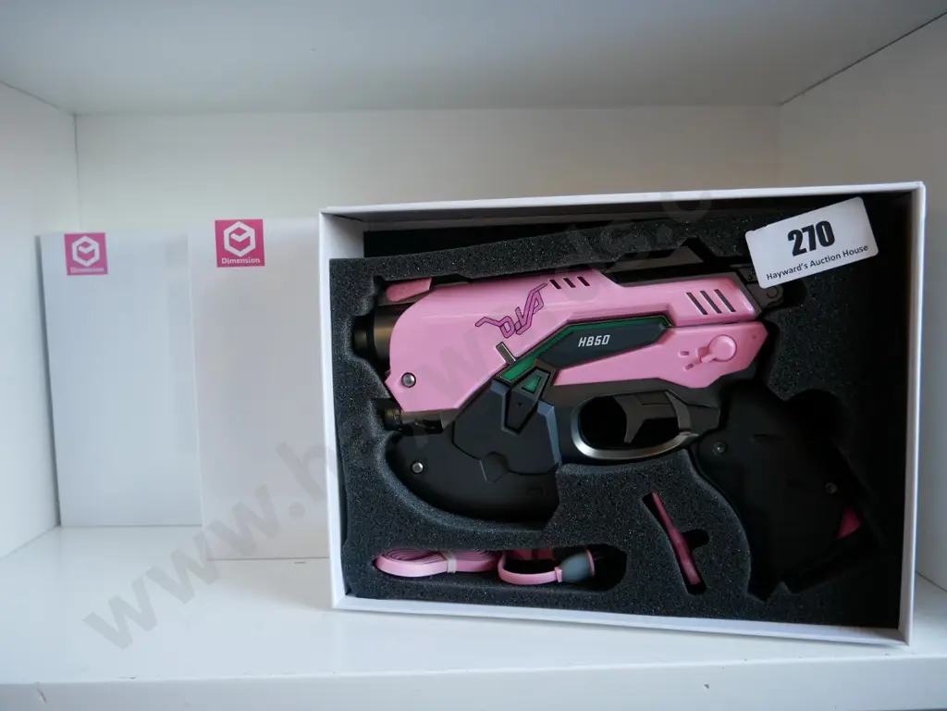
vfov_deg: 46.8
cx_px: 474
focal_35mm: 30
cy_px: 356
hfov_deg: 60.0
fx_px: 821
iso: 500
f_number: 3.7
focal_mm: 15
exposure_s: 1/60
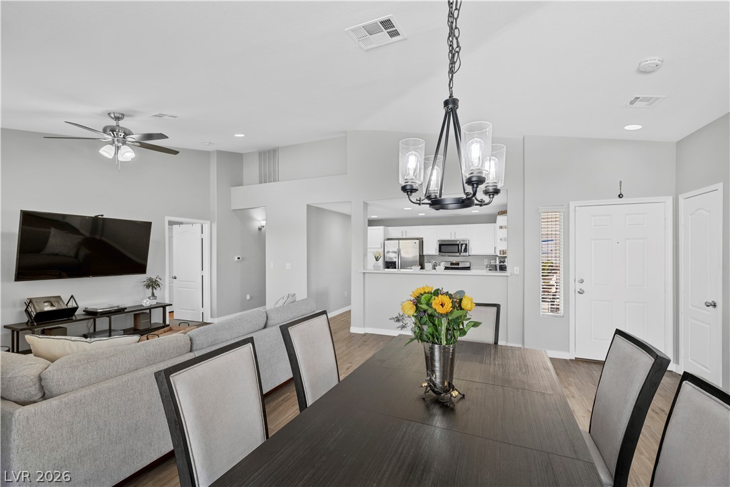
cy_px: 244
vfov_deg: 77.3
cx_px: 365
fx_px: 304
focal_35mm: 15
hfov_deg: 100.4
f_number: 8
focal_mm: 15
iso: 500
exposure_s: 1/2.5
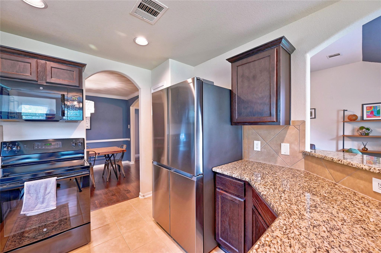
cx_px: 190
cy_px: 126
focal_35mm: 14
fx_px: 148
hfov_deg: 104.3
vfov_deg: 81.1
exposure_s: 1/3.33
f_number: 8
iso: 400
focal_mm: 14
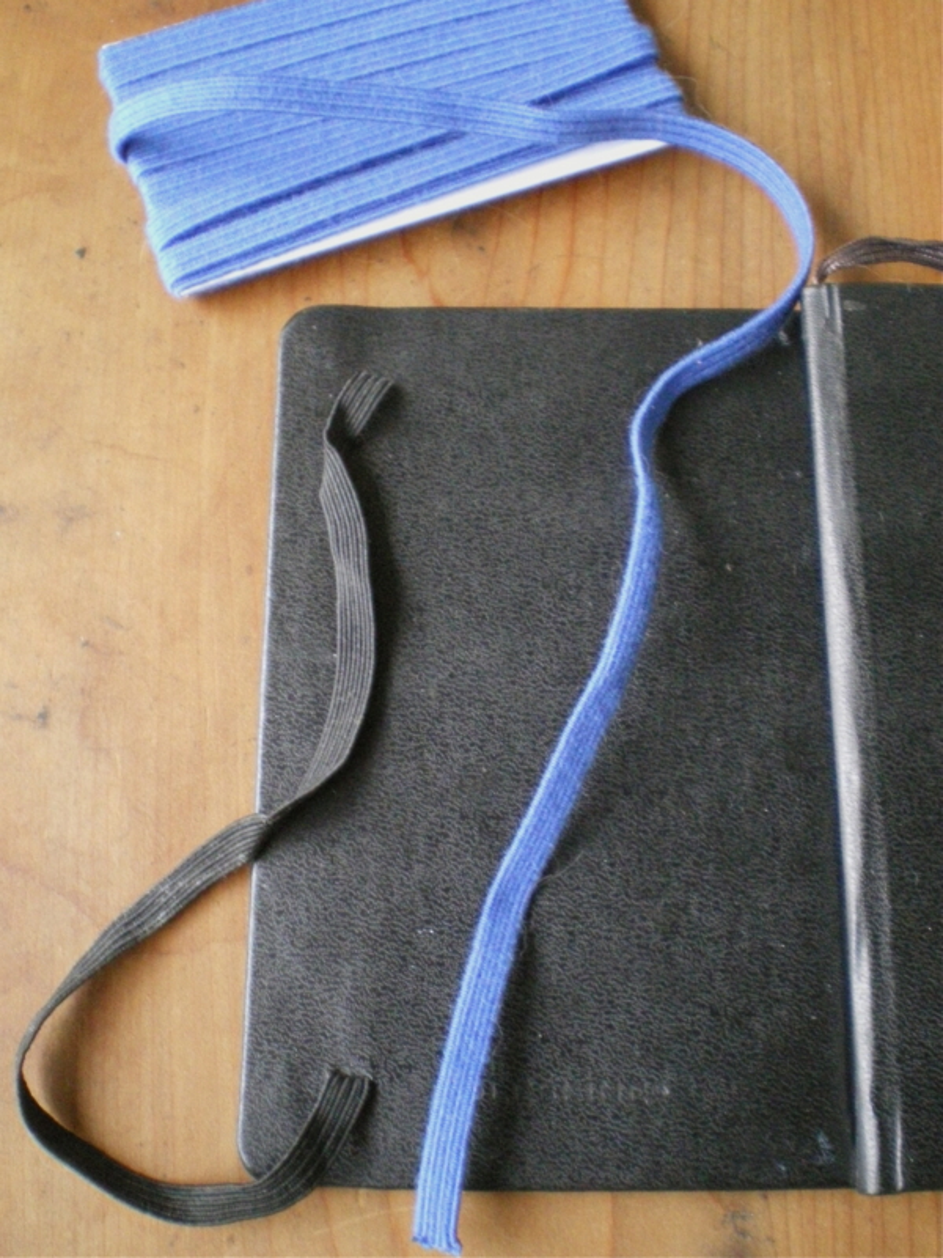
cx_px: 472
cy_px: 629
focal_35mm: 36
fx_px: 1308
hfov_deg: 39.7
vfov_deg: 51.4
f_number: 3.1
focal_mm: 6.3
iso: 800
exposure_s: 1/50
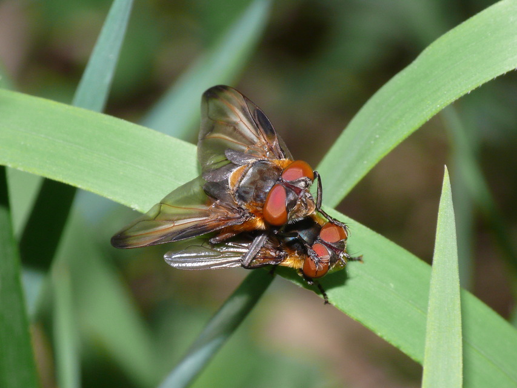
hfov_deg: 10.0
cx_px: 258
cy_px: 194
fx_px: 2943
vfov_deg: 7.5
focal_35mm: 197
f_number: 10
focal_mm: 41.6
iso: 200
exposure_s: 1/250
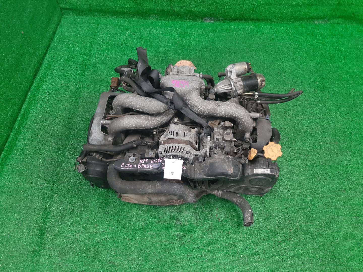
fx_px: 273
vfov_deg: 53.1
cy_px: 136
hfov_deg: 67.3
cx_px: 182
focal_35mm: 26
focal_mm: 3.93
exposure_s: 1/50
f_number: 1.7
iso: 107
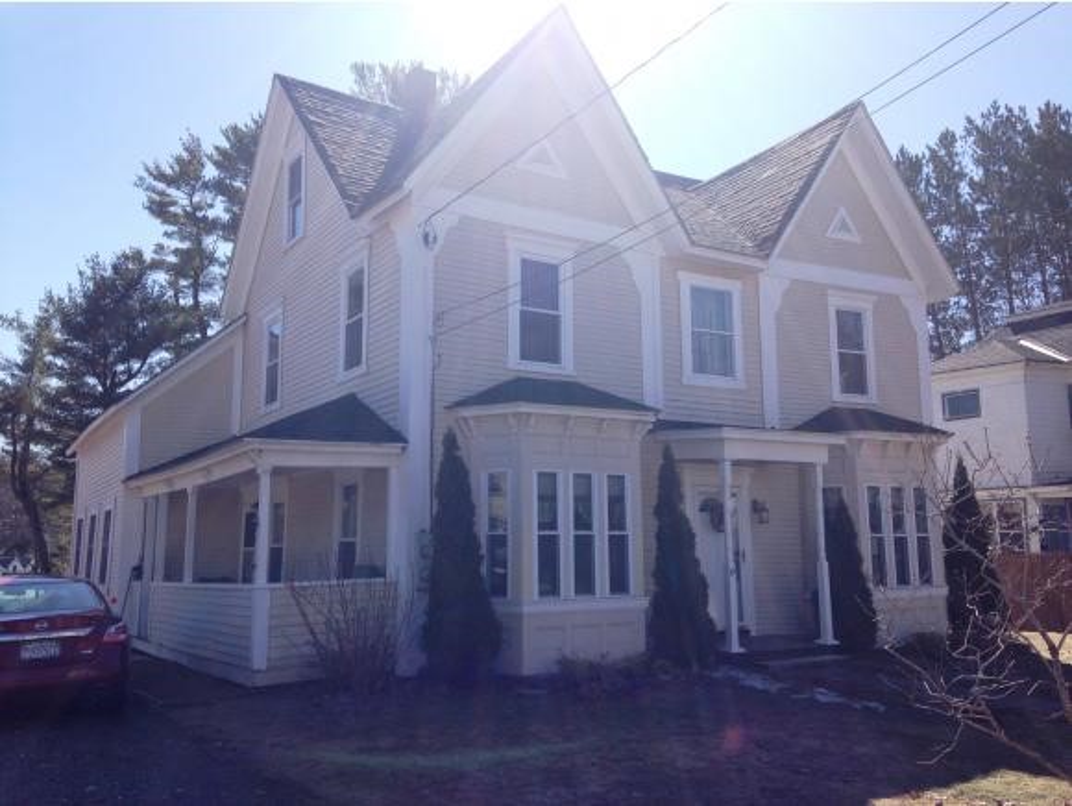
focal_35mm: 33
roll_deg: +0.1
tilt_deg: +6.0
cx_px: 536
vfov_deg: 43.0
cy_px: 403
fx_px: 1023
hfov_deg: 55.3
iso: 50
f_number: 2.4
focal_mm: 4.12
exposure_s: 1/1232
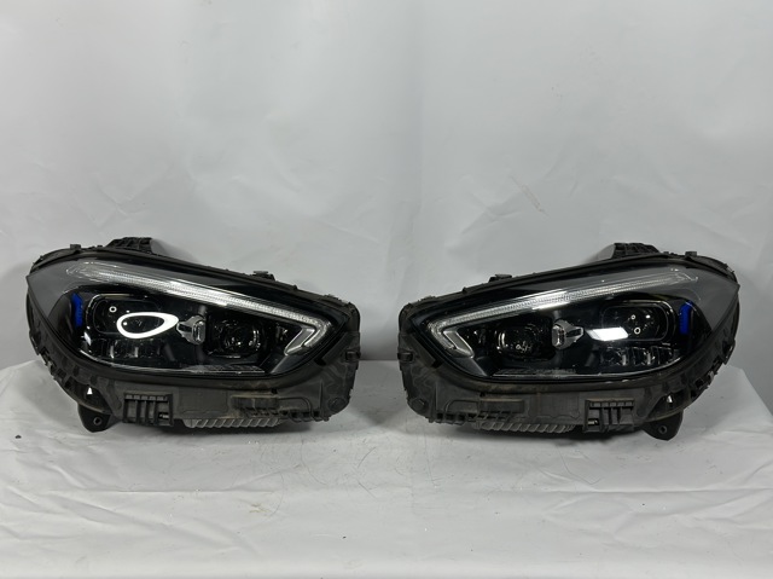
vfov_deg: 30.2
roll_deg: +0.5
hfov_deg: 39.7
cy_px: 290
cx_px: 386
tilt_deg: -19.8
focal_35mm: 48
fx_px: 1071
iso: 64
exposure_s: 1/100
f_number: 1.78
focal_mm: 6.86
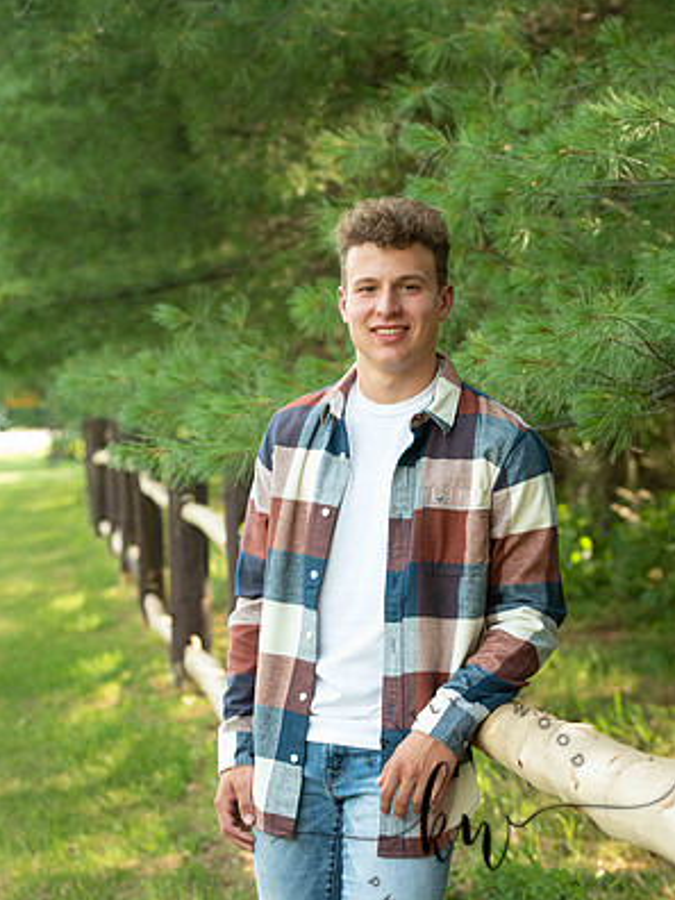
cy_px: 452
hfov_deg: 15.7
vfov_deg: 20.9
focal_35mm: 94
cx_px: 336
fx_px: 2444
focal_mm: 86
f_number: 5
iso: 400
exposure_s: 1/200
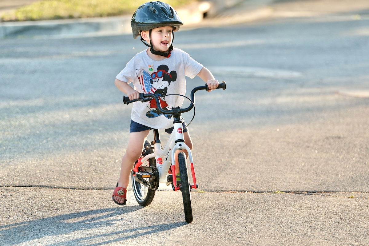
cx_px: 184
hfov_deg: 9.8
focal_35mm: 210
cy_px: 123
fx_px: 2152
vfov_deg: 6.5
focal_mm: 140
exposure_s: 1/210
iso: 125
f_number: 3.2
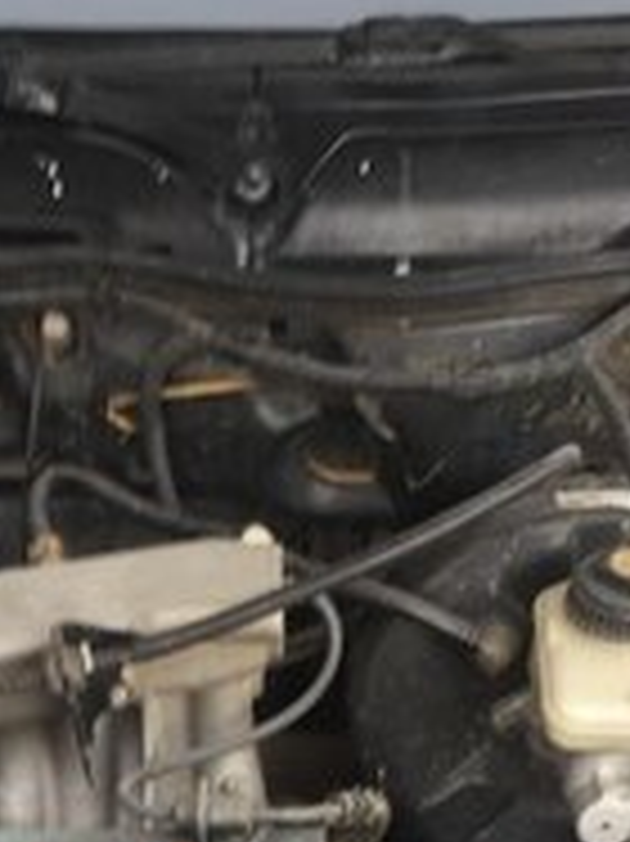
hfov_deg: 18.9
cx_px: 108
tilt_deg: -54.5
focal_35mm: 77
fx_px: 1871
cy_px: 1022
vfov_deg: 23.1
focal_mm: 4.15
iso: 32
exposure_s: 1/50
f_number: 2.2
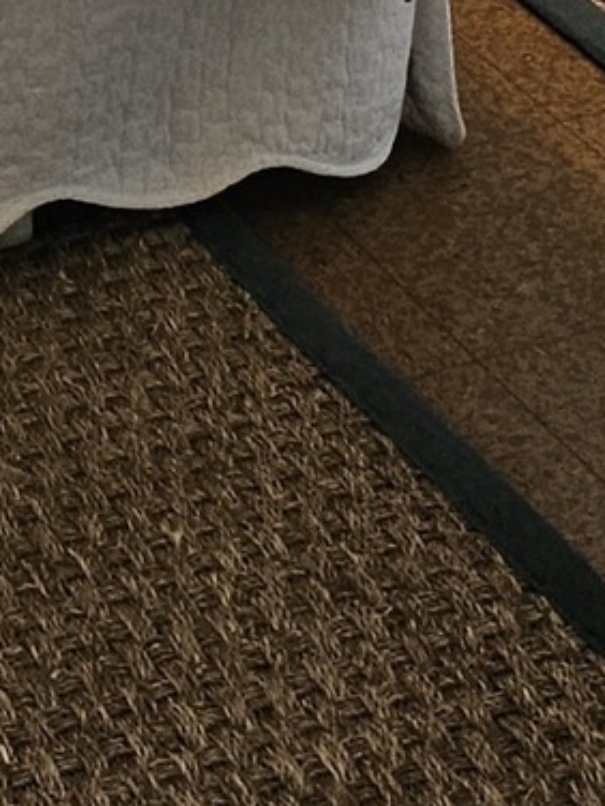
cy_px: -1295
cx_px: -483
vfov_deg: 10.8
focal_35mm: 147
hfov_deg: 9.6
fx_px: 3426
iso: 125
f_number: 1.8
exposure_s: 1/120
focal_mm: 5
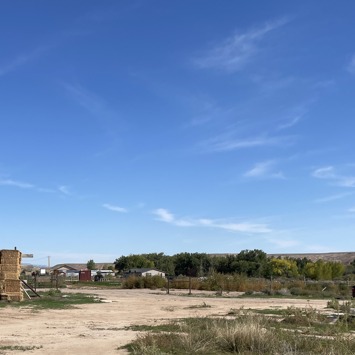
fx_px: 638
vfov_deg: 30.4
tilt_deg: +0.2
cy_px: 278
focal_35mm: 55
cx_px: 52
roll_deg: +0.7
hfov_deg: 30.1
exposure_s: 1/5291
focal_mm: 4.2
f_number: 1.6
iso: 32
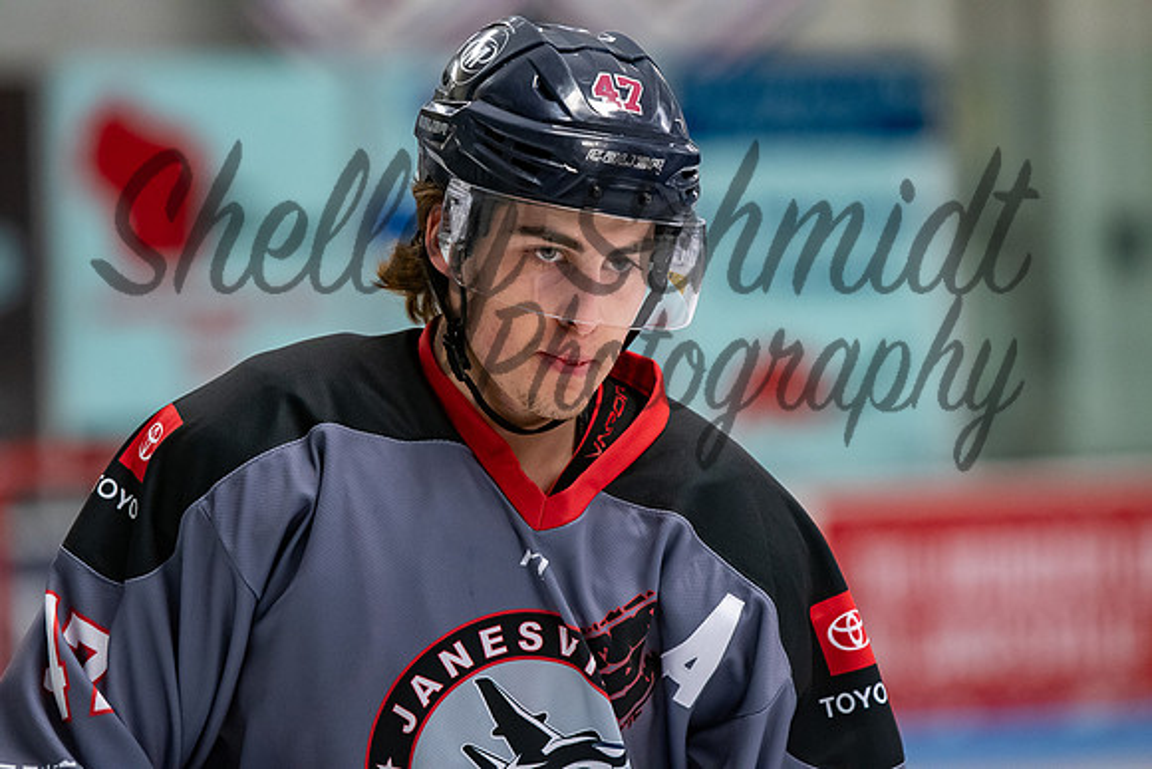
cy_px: 384
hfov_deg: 6.9
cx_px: 576
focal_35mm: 300
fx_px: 9602
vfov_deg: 4.6
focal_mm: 200
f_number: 3.2
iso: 2000
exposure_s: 1/800
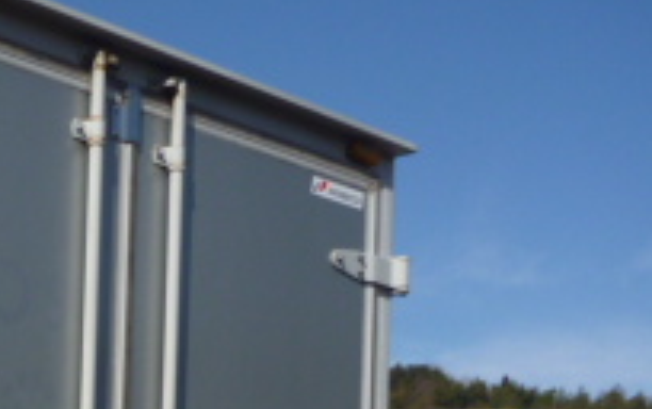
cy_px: 652
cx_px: -230
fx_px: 1654
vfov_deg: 13.2
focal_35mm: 93
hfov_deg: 20.1
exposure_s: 1/160
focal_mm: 4.9
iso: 80
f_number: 10
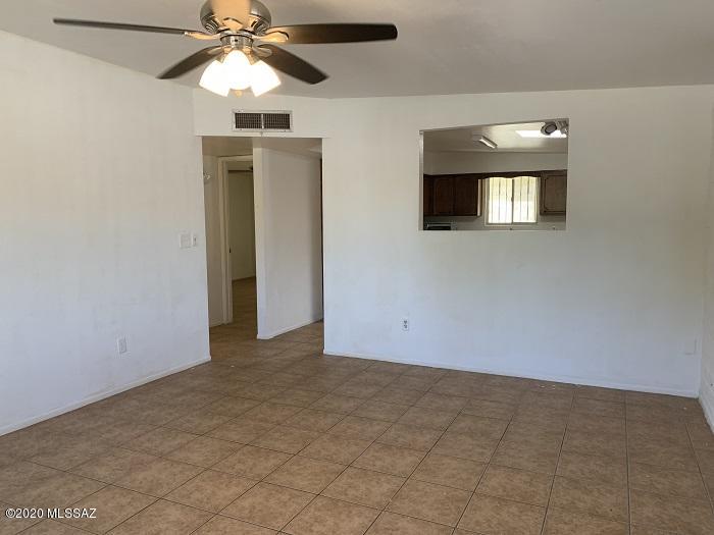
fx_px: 536
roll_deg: -0.9
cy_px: 268
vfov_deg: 53.1
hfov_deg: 67.3
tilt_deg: -3.7
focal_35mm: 26
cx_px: 357
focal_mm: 4.25
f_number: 1.8
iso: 80
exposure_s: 1/60
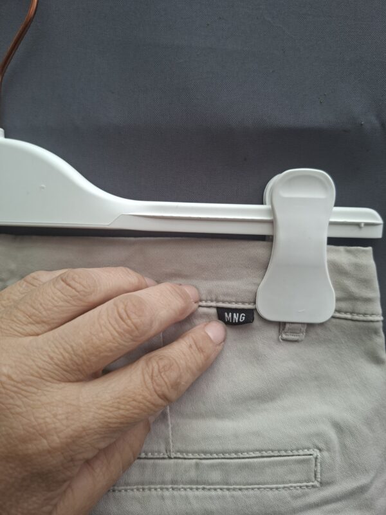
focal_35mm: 23
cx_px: 193
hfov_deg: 58.9
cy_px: 258
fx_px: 342
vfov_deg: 73.9
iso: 80
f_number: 1.8
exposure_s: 1/120
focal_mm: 5.54
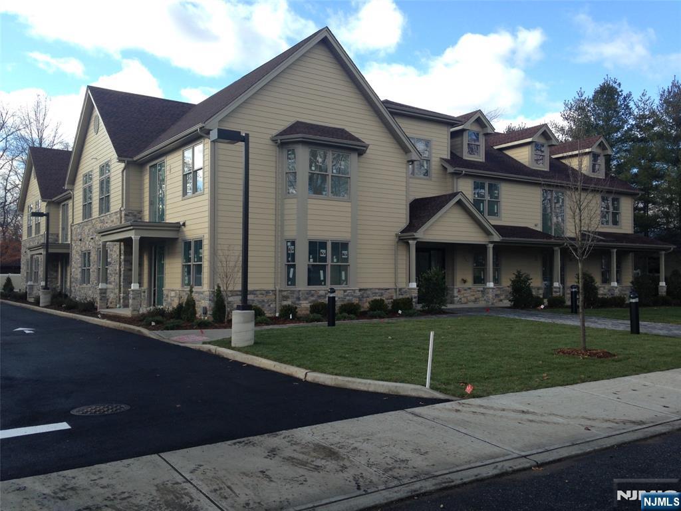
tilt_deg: +1.4
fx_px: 649
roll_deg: -0.9
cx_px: 340
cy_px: 256
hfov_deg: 55.4
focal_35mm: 33
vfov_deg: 42.9
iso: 50
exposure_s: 1/493
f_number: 2.4
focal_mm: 4.12
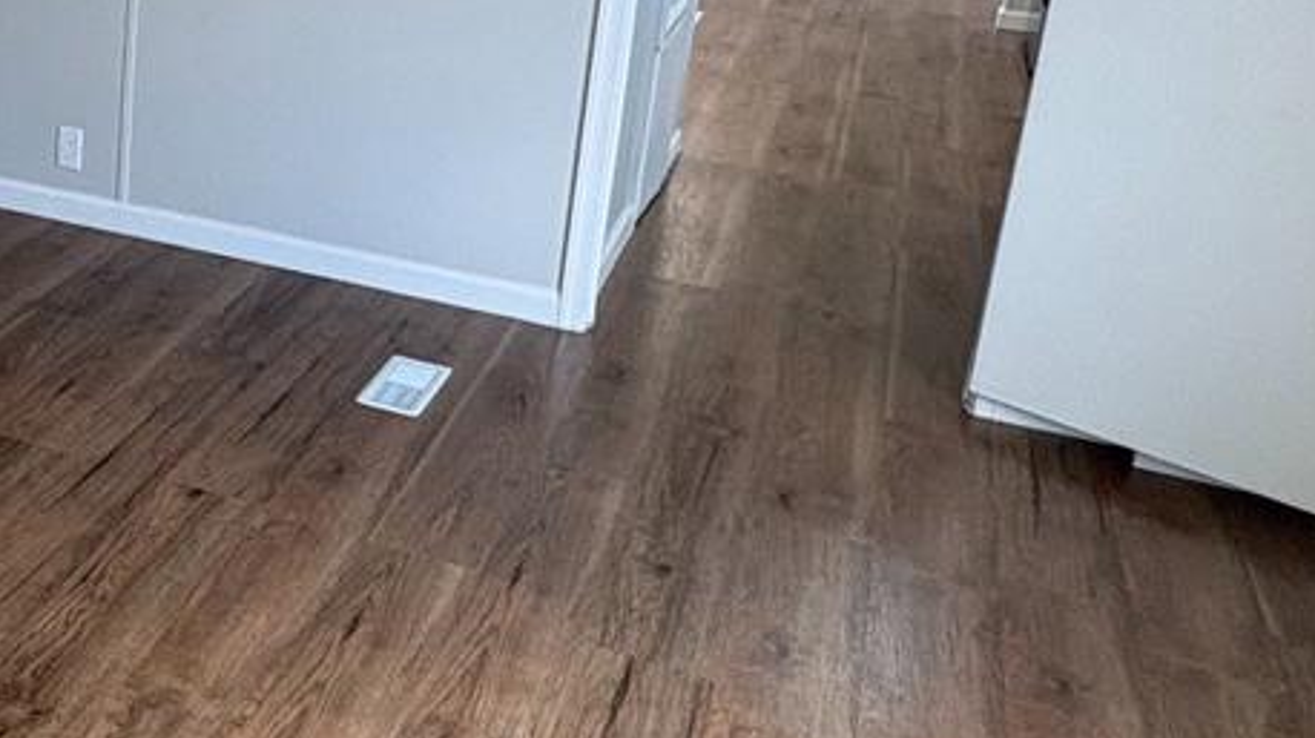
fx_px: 1673
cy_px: 115
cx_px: 40
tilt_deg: -16.5
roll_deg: -1.4
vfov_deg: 24.4
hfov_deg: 38.7
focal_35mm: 48
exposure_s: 1/120
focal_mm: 2.22
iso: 200
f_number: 2.2
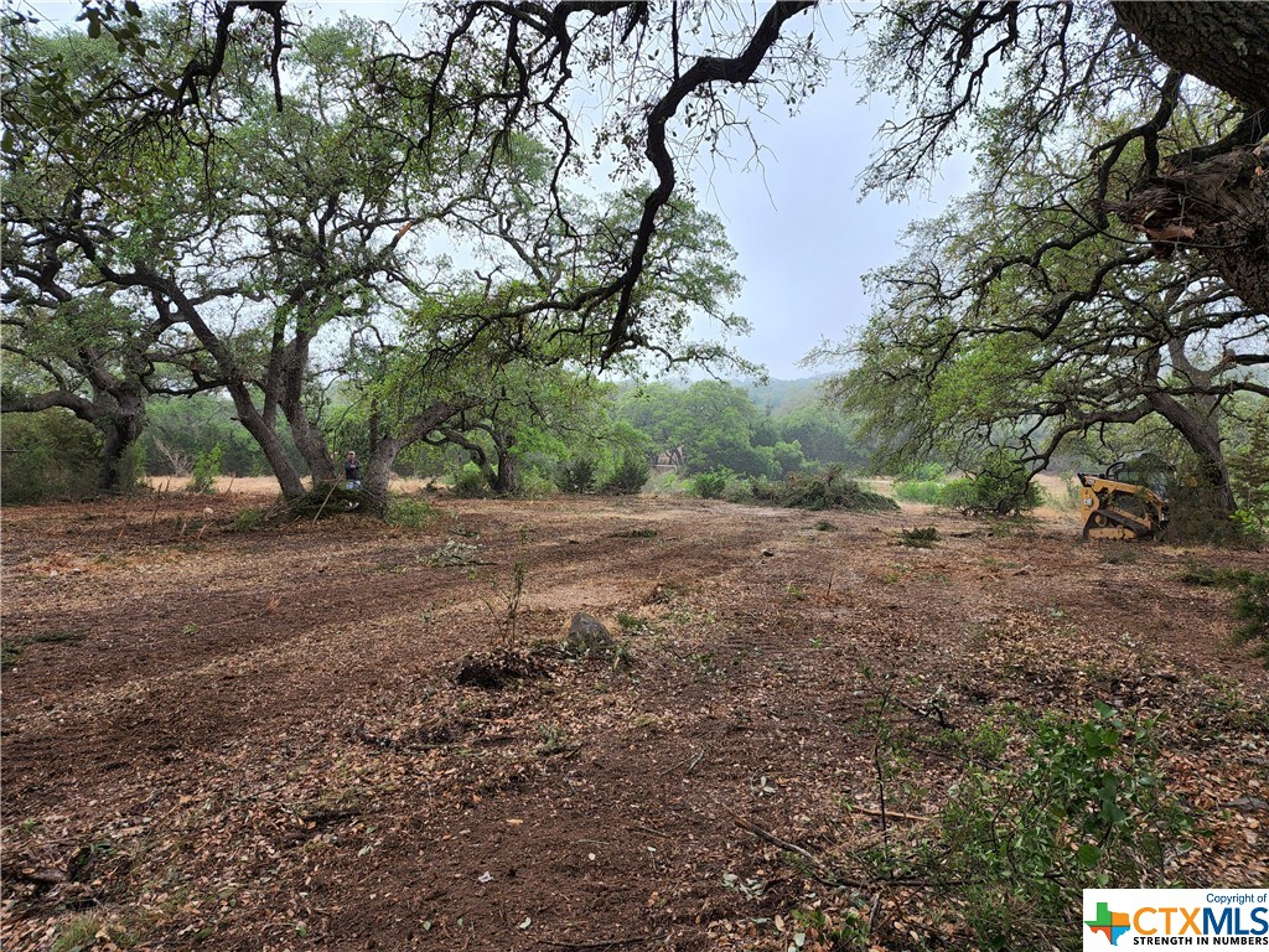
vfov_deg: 58.9
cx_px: 634
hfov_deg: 73.9
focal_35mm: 23
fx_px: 843
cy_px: 476
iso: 12
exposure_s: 1/133
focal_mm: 6.4
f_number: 1.8
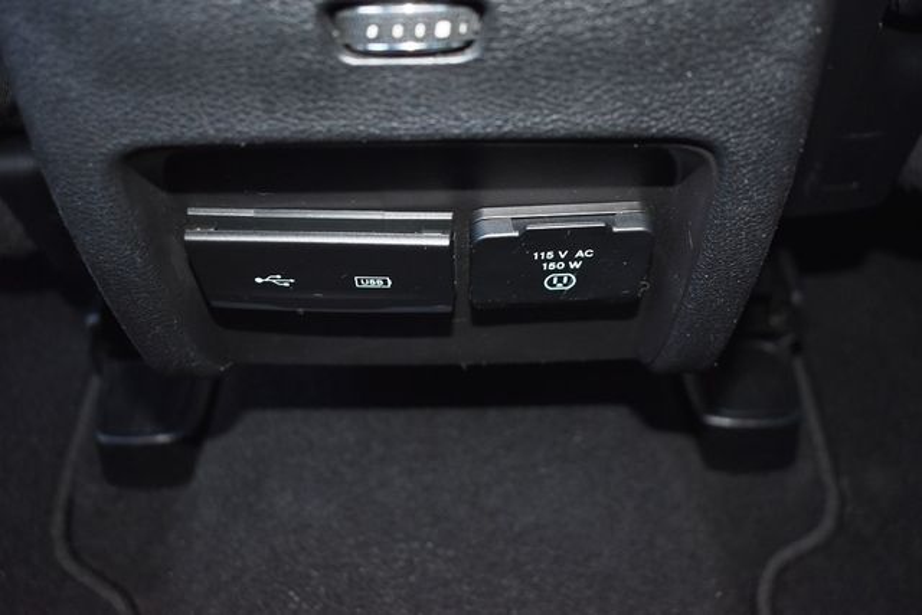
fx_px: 999
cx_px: 461
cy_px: 308
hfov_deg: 49.5
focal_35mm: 39
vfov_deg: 34.2
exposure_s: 1/60
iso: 1000
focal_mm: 26
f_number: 4
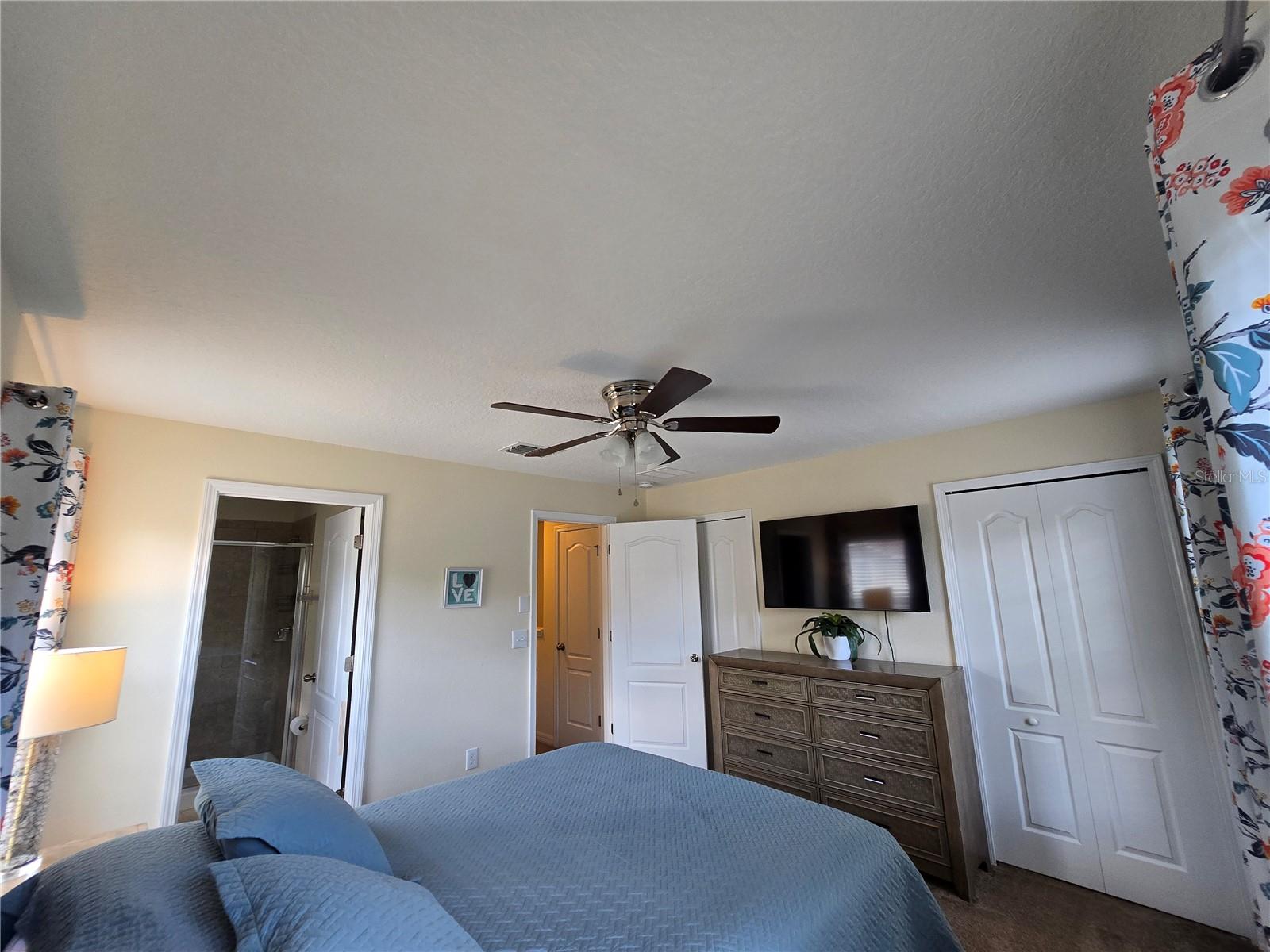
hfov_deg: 106.2
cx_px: 635
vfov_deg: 89.9
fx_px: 477
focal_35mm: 13
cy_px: 476
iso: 100
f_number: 2.2
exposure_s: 1/60
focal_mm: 2.2
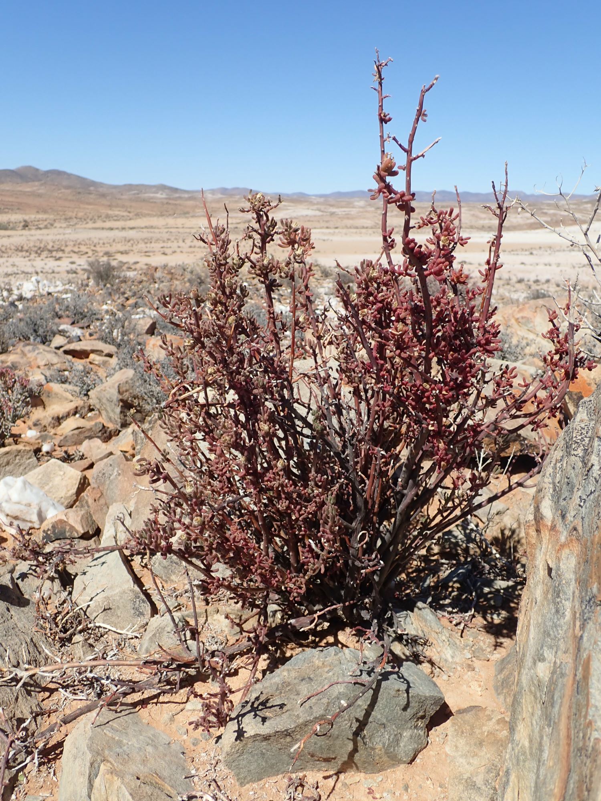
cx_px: 300
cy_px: 400
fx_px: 694
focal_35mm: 30
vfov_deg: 60.0
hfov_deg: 46.8
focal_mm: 5.5
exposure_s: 1/160
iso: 100
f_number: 9
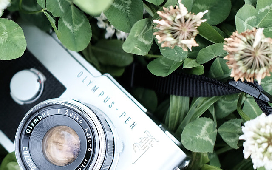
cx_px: -37
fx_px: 1001
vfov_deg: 9.7
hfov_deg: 15.0
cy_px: 55
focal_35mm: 135
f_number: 2
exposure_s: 1/1250
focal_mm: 35
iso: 400
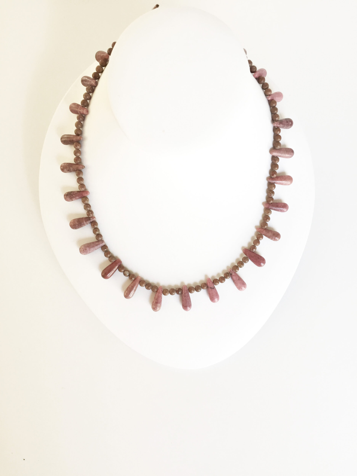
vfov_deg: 61.7
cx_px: 178
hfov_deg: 48.2
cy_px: 238
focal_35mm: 29
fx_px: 399
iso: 32
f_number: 2.2
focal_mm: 4.15
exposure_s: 1/30
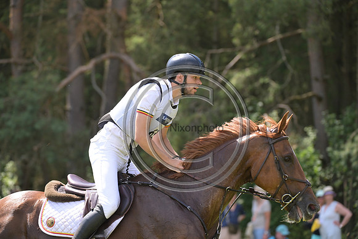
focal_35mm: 240
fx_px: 2387
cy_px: 120
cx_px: 179
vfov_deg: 5.7
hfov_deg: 8.6
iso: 900
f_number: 5.6
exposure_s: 1/1250
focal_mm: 240
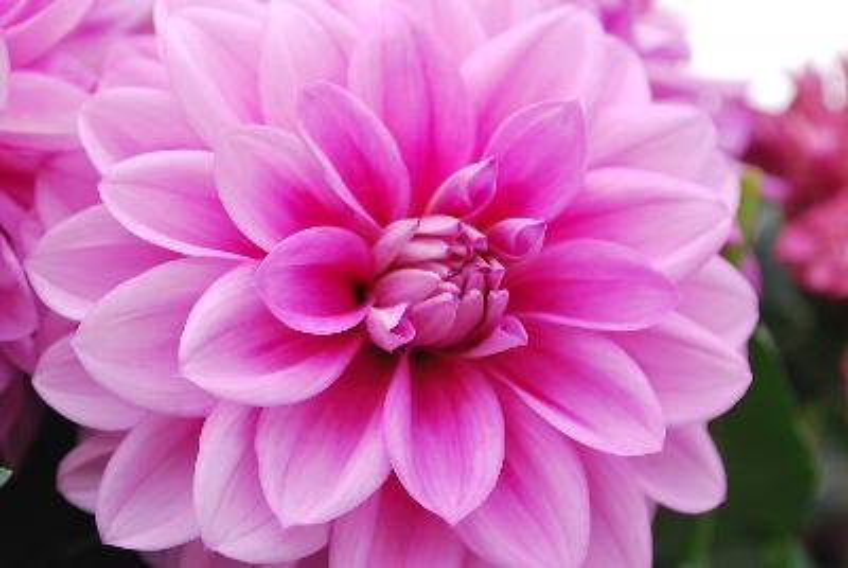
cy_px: 284
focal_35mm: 75
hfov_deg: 27.0
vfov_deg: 18.2
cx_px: 424
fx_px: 1769
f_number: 7.1
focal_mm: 50
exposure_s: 1/60
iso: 200
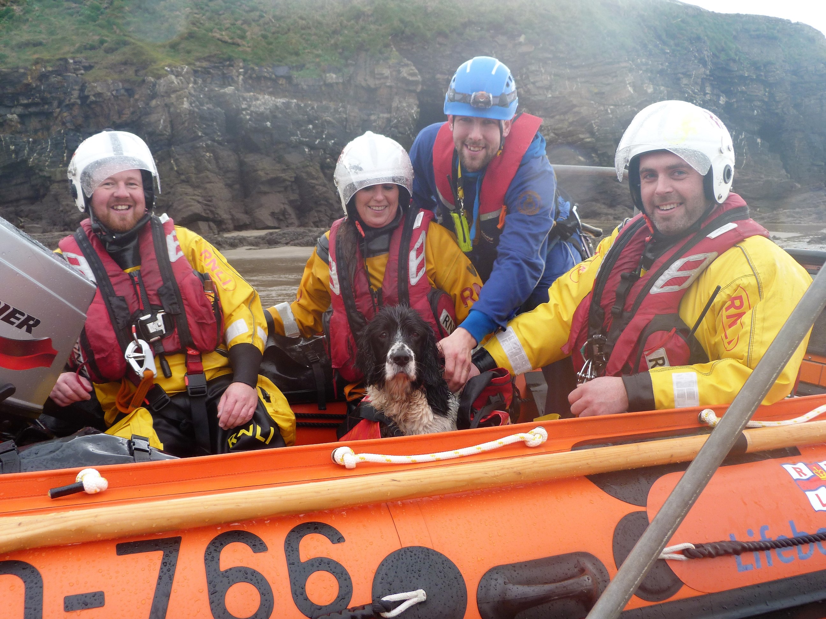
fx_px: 811
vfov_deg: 41.8
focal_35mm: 34
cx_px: 413
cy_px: 310
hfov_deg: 54.0
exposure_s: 1/60
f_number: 3
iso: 100
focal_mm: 6.2
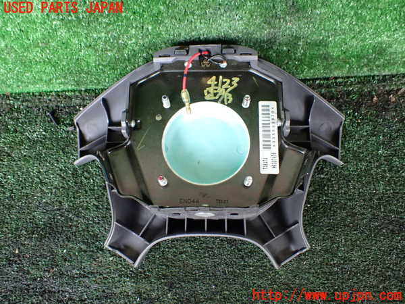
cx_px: 202
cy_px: 152
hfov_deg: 60.0
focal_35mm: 30
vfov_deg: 46.8
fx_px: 351
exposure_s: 1/40
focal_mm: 5.4
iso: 800
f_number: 2.3
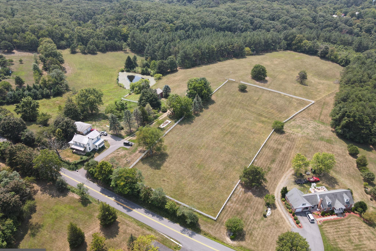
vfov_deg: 51.3
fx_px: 261
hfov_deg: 71.5
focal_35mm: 25
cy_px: 122
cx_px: 188
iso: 100
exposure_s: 1/320
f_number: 2.8
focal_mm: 4.5
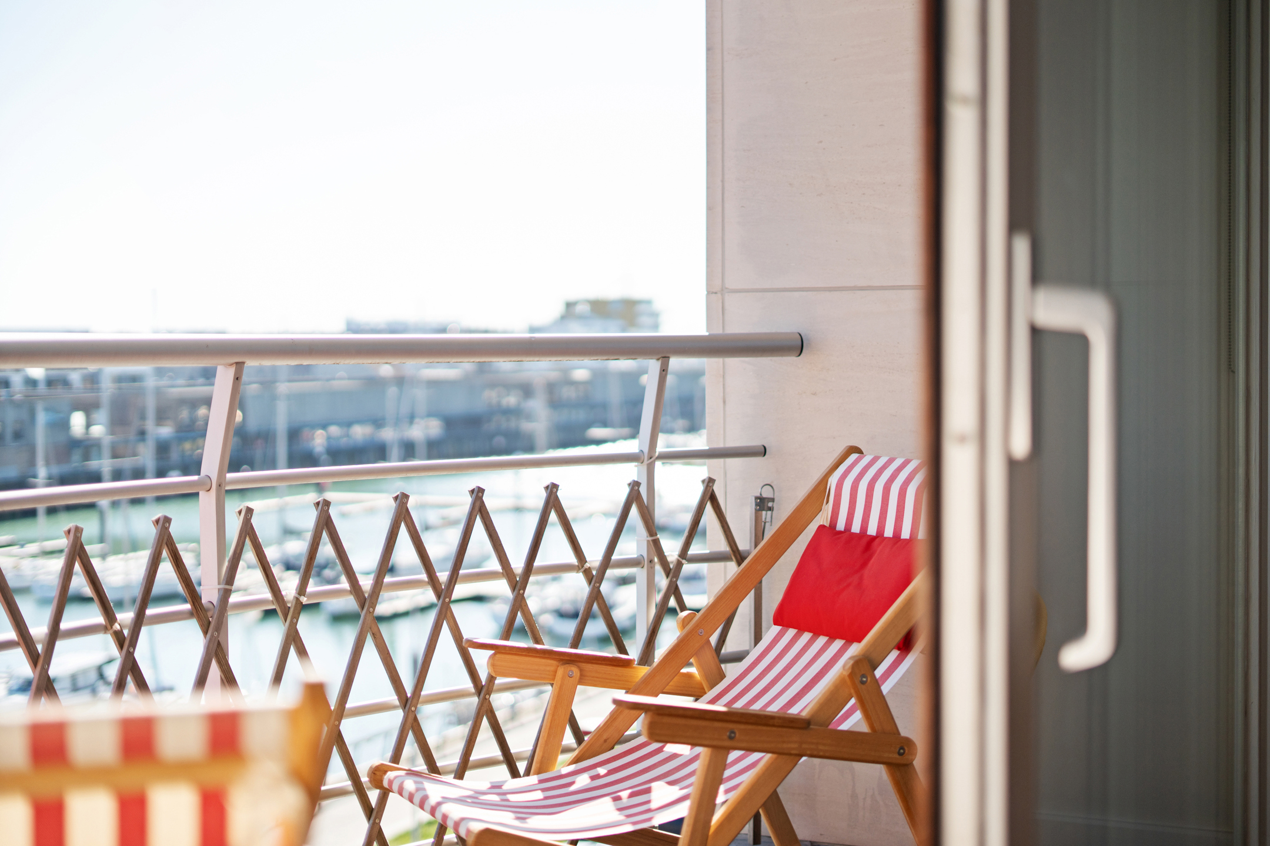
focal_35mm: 50
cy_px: 423
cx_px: 635
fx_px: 1764
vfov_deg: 27.0
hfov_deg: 39.6
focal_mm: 50
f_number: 1.8
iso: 250
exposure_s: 1/5000
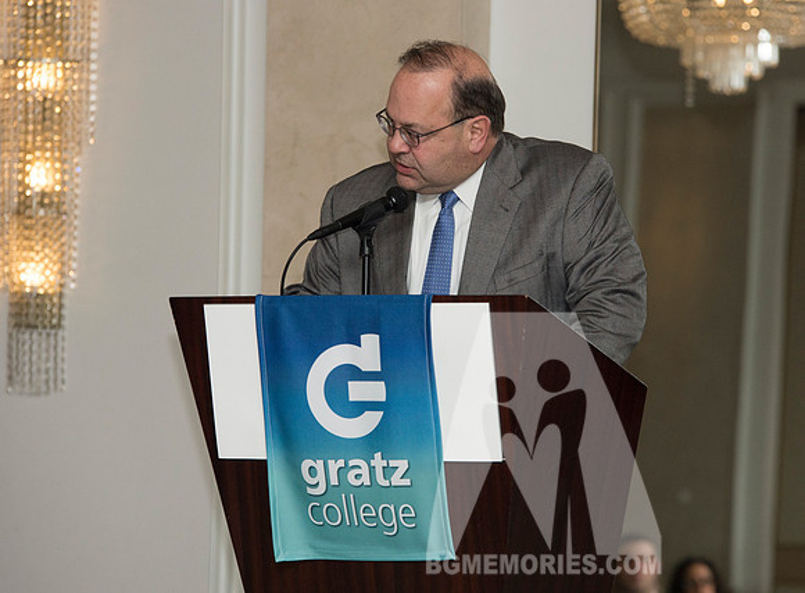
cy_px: 279
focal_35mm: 220
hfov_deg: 9.1
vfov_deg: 6.7
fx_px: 5083
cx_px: 448
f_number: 5.6
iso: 1600
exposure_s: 1/125
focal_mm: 175
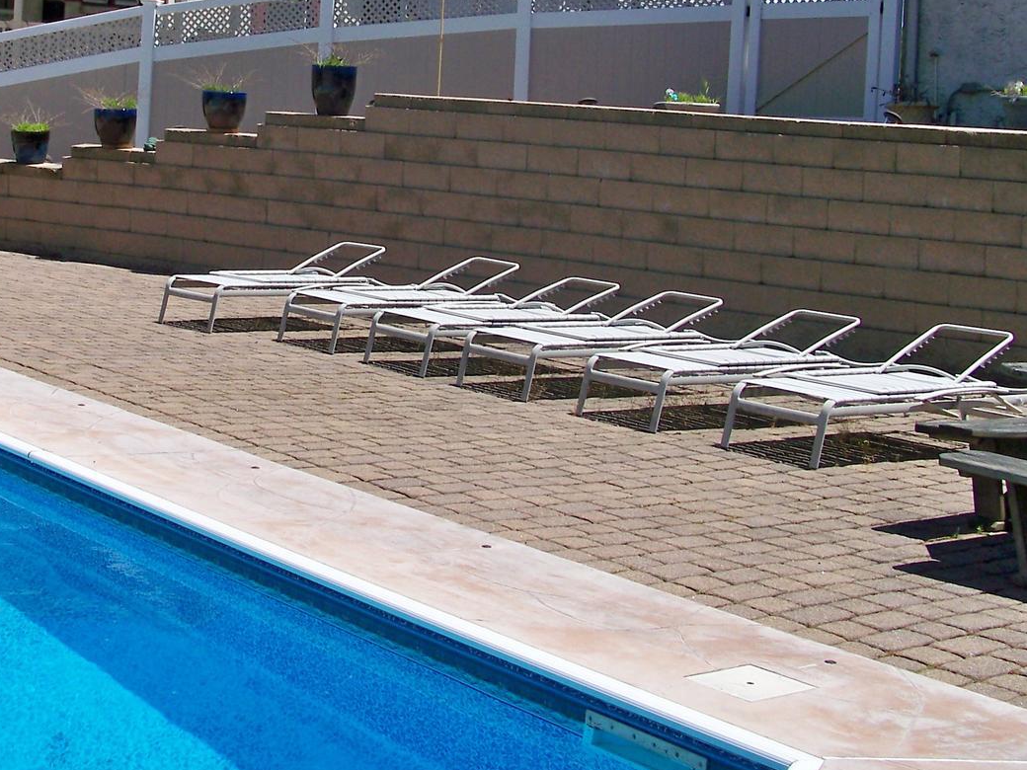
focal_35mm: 65
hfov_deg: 29.5
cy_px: 185
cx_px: 302
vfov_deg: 22.4
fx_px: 1928
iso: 80
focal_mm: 5.85
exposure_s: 1/1250
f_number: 4
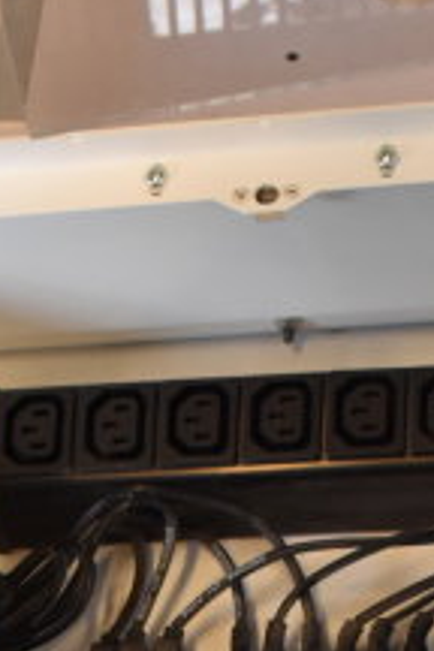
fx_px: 3906
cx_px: 310
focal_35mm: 216
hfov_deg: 6.4
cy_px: 1243
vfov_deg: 9.0
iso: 800
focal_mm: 34
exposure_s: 1/50
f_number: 4.5
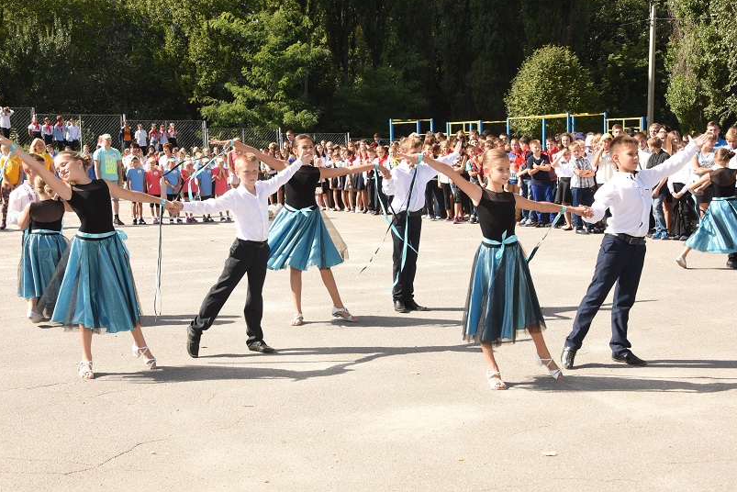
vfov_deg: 25.1
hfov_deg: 36.8
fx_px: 1106
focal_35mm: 54
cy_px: 226
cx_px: 336
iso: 320
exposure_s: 1/250
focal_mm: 48
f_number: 10
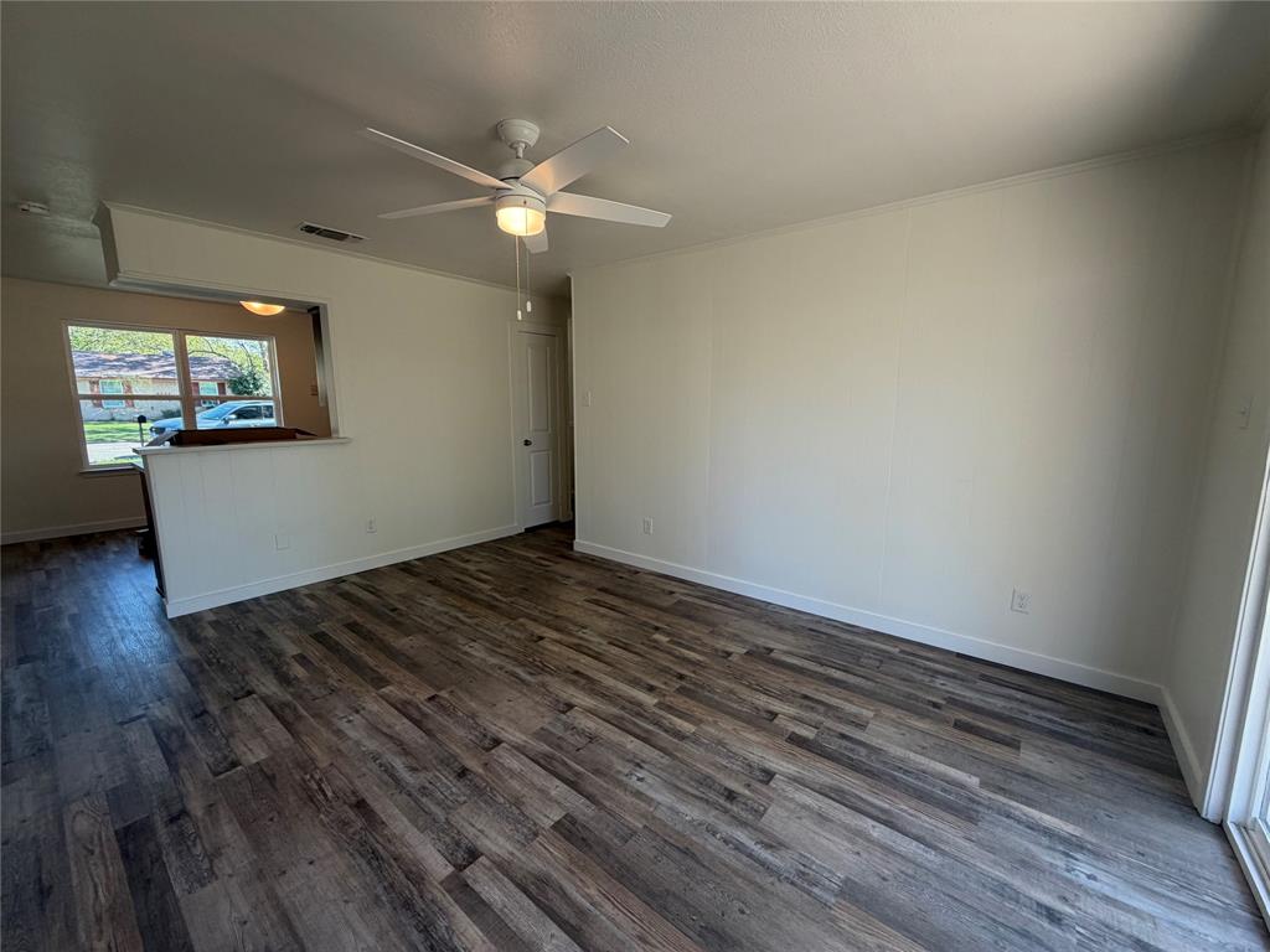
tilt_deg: -9.5
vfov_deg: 85.7
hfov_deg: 102.1
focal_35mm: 14
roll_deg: +0.1
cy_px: 476
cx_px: 635
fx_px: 514
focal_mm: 2.22
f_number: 2.2
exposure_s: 1/120
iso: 100
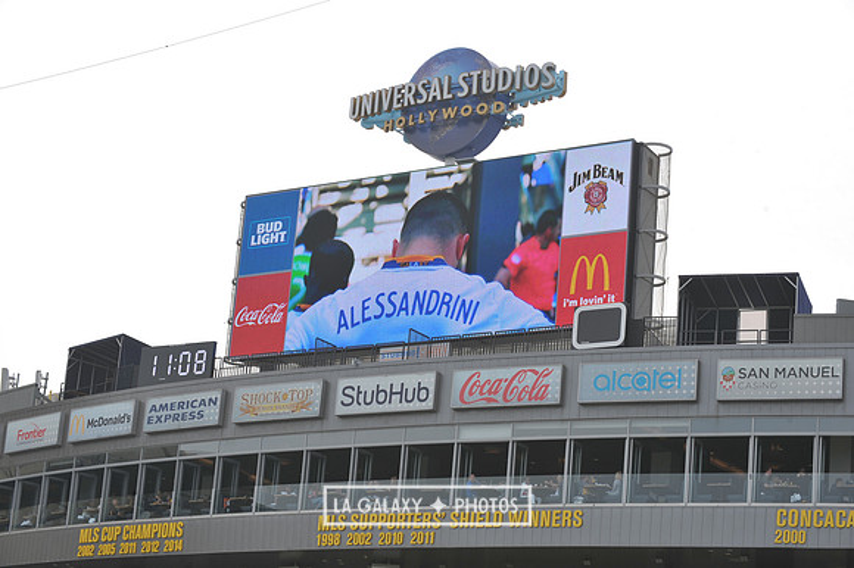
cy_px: 284
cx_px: 427
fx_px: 2039
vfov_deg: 15.9
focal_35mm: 86
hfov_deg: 23.7
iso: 200
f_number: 10
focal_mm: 86
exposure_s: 1/400
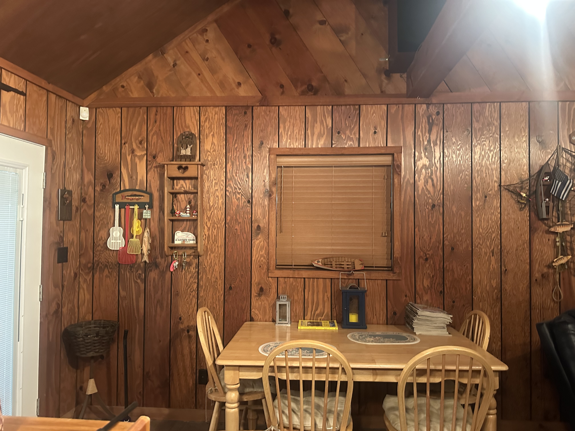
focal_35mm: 24
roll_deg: -0.9
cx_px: 288
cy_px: 216
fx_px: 399
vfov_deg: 56.8
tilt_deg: +2.1
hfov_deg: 71.6
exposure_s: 1/40
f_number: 1.78
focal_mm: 6.86
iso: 800
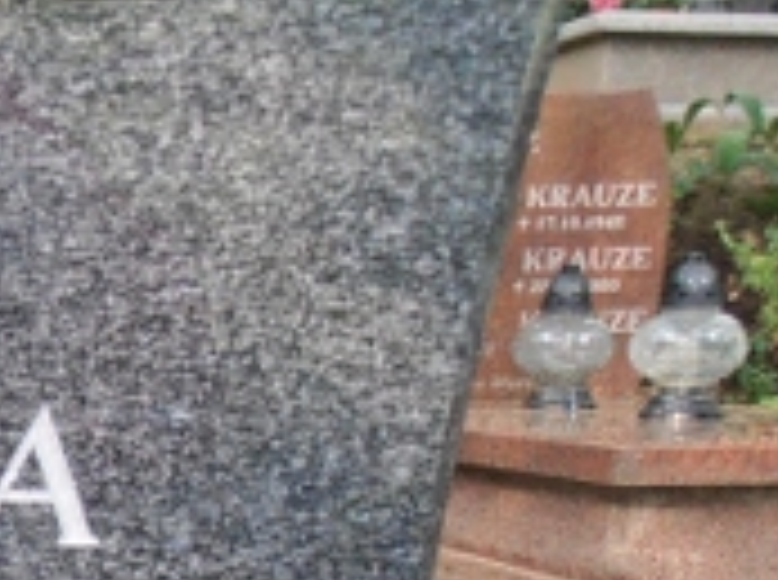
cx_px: -405
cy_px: 827
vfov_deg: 15.5
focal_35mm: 89
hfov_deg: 19.2
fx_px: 1996
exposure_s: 1/30
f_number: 3
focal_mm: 4.2
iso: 125
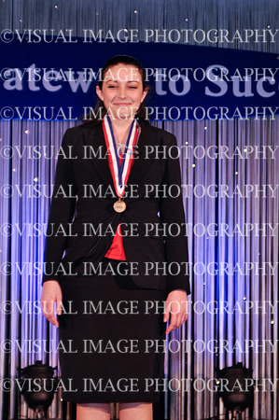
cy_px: 210
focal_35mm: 112
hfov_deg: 12.2
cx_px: 140
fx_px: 1311
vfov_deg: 18.2
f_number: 2.8
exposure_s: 1/60
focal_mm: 75
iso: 400
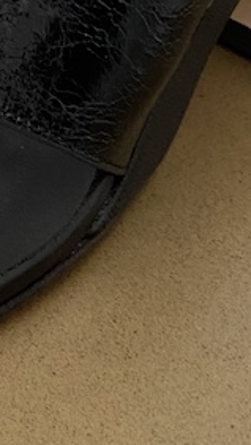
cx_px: -60
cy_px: -86
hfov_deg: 11.1
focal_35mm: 107
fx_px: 1264
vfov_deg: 18.9
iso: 250
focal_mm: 4.25
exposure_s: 1/60
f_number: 1.8
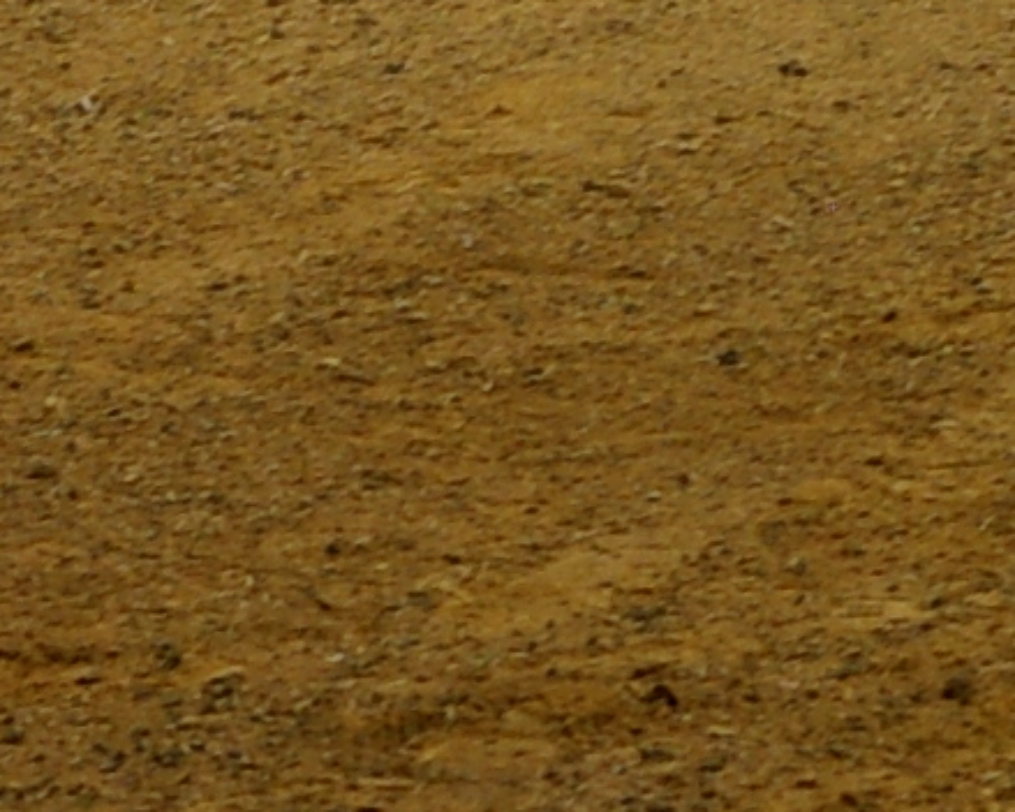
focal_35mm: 1040
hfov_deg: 1.8
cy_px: -275
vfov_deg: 1.5
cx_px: -2247
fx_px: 31235
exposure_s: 1/350
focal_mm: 108
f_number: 8
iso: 400
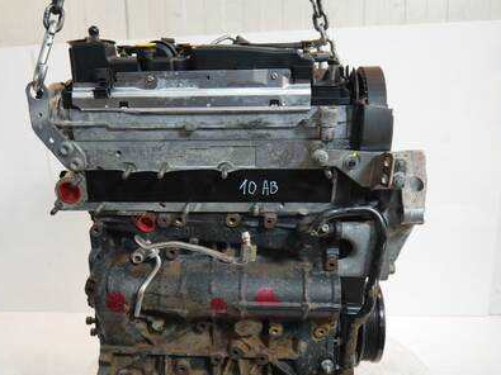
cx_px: 207
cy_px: 227
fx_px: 492
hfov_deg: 53.7
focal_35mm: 34
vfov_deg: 41.6
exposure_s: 1/60
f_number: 3.5
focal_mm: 14
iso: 320
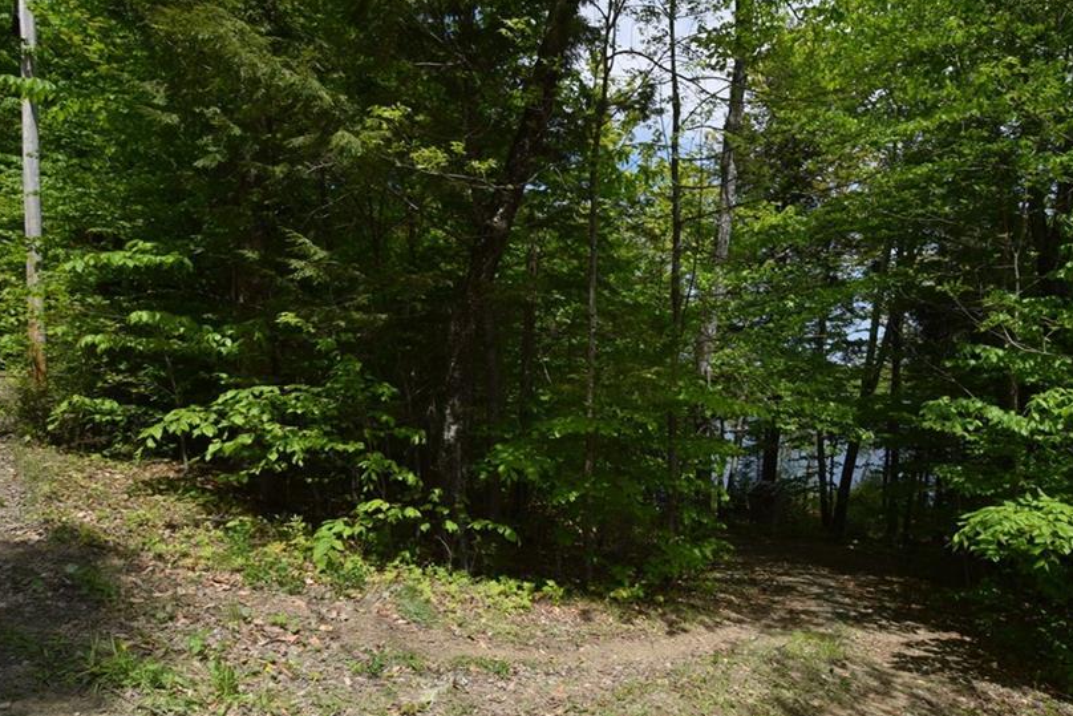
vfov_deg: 64.1
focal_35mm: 19
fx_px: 566
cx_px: 600
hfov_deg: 86.5
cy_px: 424
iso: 100
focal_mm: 10
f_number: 9
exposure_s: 1/200
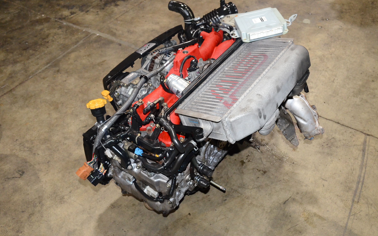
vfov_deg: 34.8
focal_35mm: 37
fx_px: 376
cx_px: 192
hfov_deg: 53.3
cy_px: 119
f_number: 6.3
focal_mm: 23
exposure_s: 1/60
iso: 2500
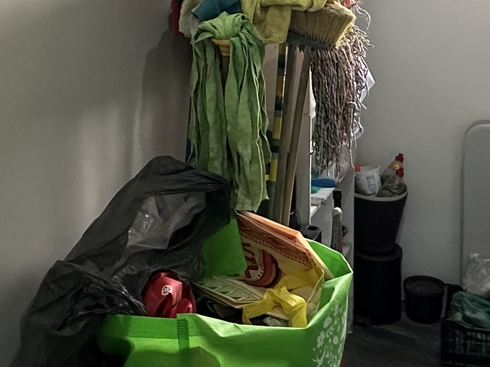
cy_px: 4
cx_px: 251
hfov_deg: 31.7
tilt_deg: -4.7
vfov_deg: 23.1
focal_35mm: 61
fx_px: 864
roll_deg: +0.0
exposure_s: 1/90
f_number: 2.2
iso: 320
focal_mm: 2.22
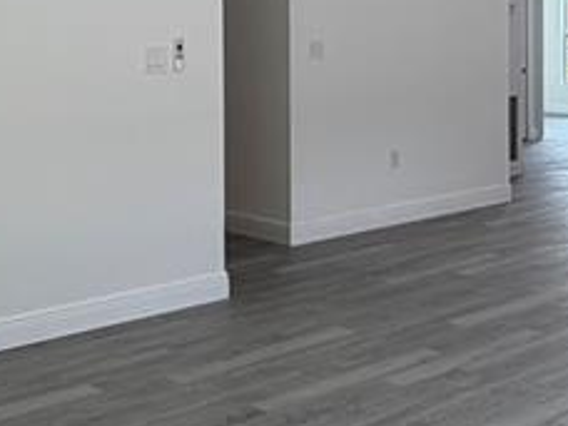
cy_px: 45
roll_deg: +0.2
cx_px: 406
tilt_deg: -1.1
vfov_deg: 22.7
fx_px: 1034
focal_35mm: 63
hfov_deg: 30.3
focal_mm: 2.22
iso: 64
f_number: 2.2
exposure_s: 1/121
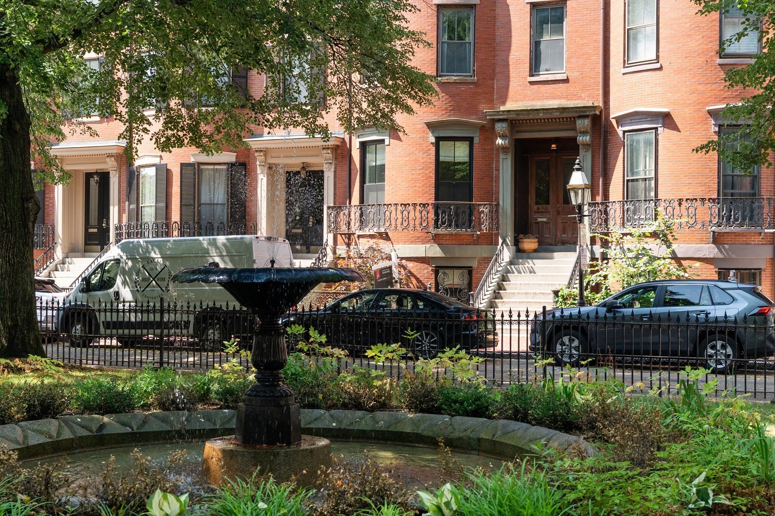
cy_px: 258
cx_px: 388
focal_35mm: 52
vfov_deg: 26.0
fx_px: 1119
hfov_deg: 38.2
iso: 200
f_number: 5
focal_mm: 35
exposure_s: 1/200
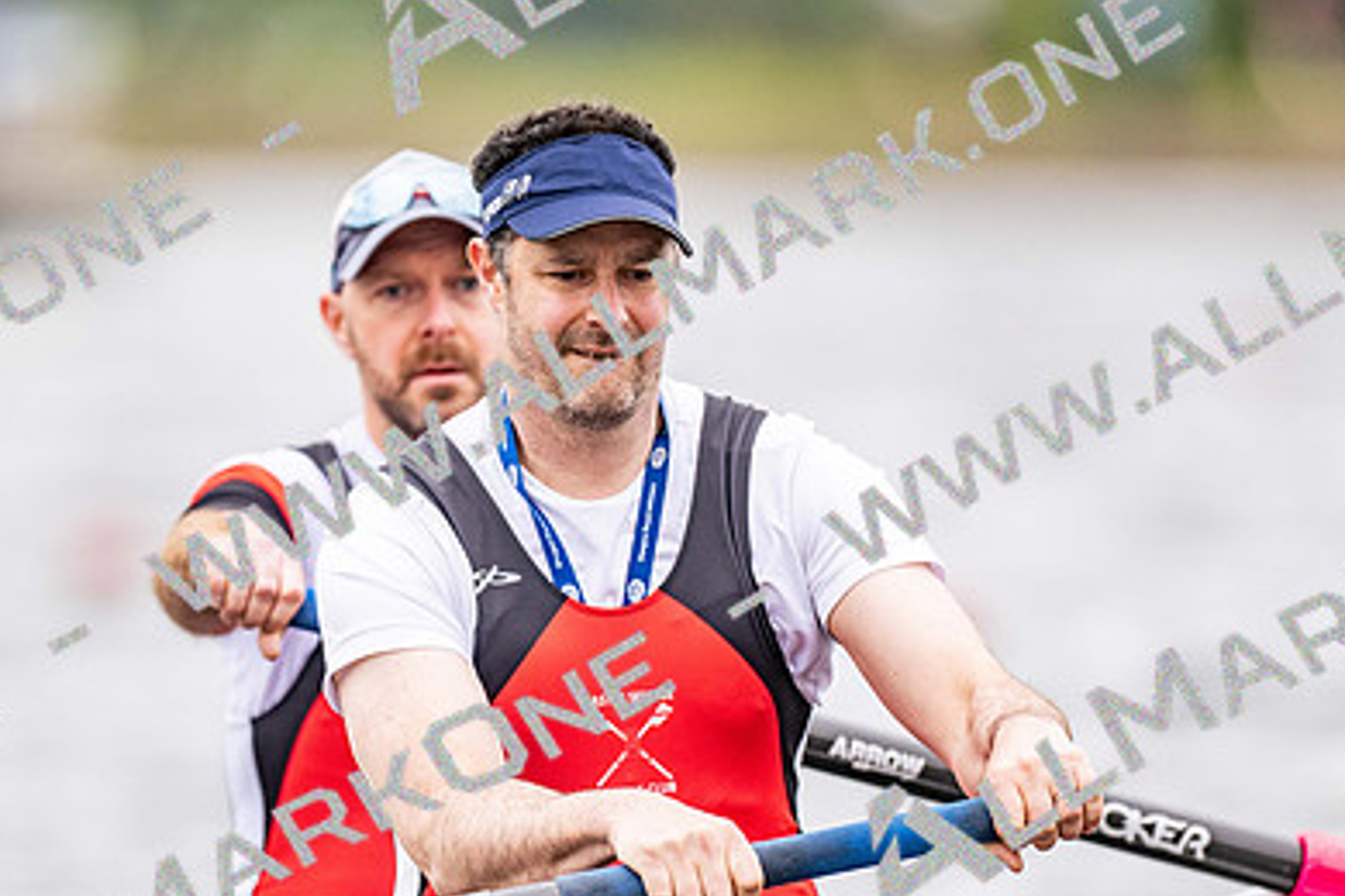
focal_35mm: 892
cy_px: 622
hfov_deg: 2.3
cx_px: 572
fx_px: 33324
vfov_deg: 1.5
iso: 900
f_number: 4
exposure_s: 1/2500
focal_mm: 600
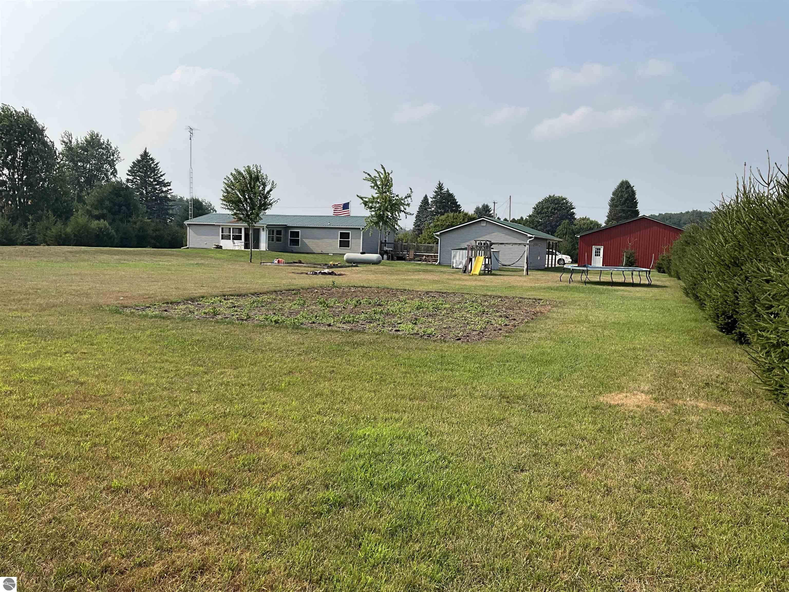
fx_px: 661
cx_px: 394
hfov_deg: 61.7
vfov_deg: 48.2
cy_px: 296
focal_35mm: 29
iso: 25
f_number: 1.8
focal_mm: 3
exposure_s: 1/2427
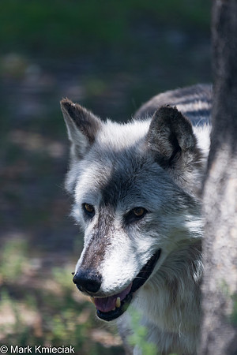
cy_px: 205
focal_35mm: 865
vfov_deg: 2.4
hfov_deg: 1.6
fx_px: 8540
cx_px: 98
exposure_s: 1/1000
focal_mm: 500
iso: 560
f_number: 5.6
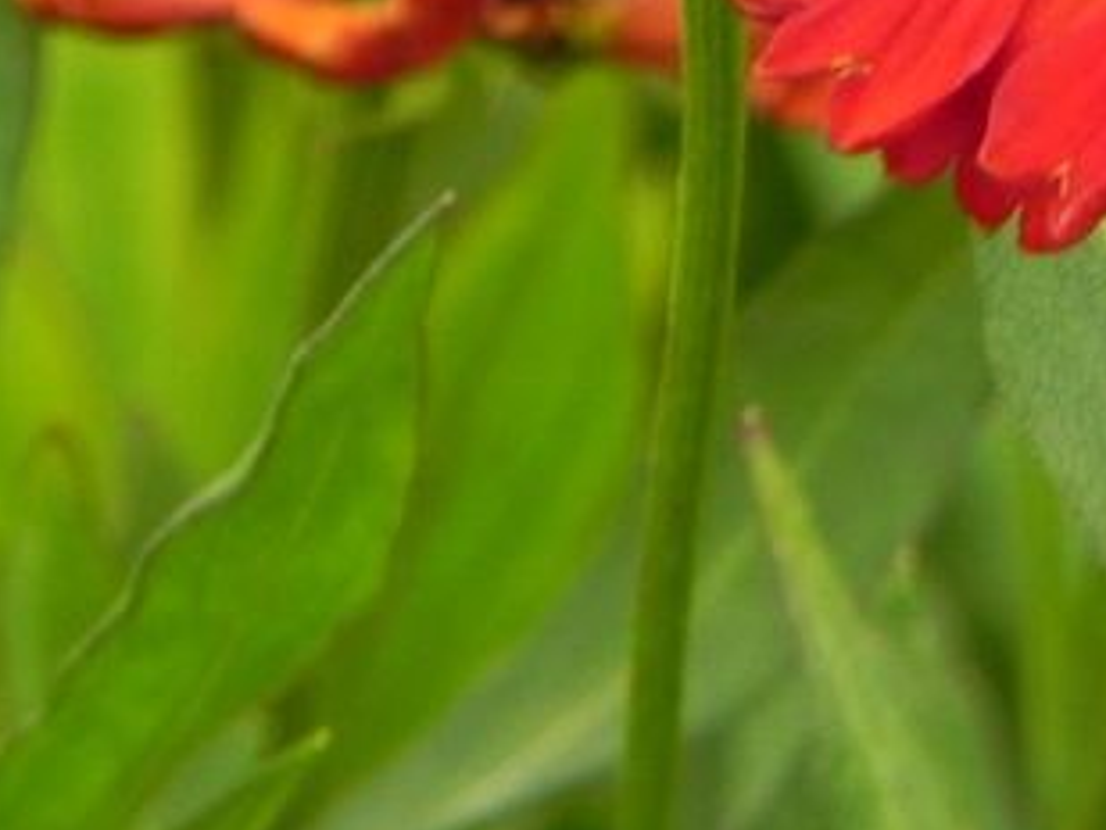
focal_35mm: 2090
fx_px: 66803
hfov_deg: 0.9
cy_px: -533
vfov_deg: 0.7
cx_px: 1022
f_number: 5
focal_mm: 107.6
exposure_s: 1/200
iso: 160
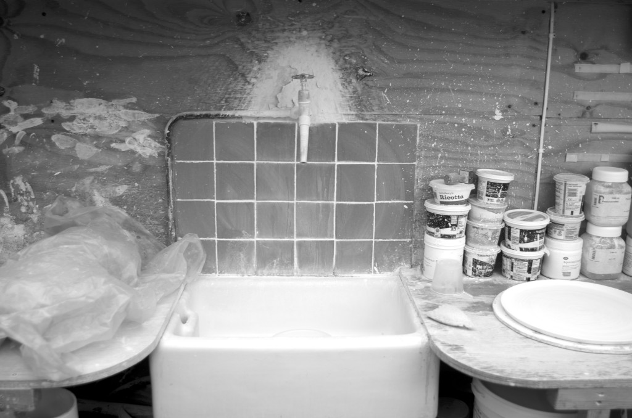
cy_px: 209
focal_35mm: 36
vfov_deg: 36.7
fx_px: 631
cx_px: 316
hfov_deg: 53.2
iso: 100
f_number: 2.8
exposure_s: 1/30
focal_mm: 24
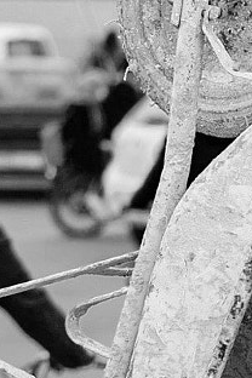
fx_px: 4032
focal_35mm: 384
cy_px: 337
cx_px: 406
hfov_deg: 3.6
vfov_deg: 5.4
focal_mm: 50
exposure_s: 1/1250
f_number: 2.8
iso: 100
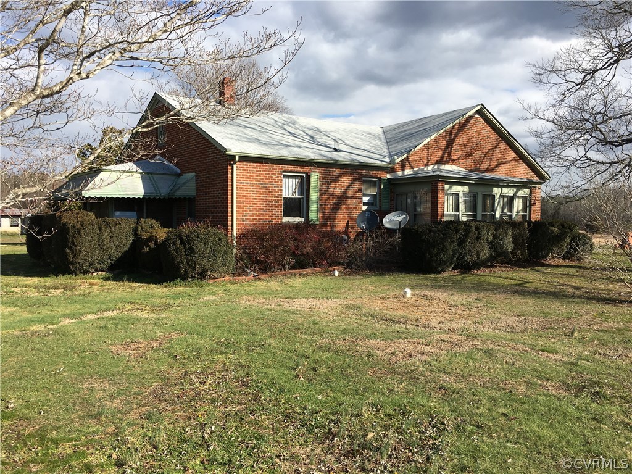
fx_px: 529
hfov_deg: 61.7
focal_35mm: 29
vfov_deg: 48.2
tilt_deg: -3.3
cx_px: 316
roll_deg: -0.8
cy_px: 237
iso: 25
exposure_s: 1/1399
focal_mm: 4.15
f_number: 2.2
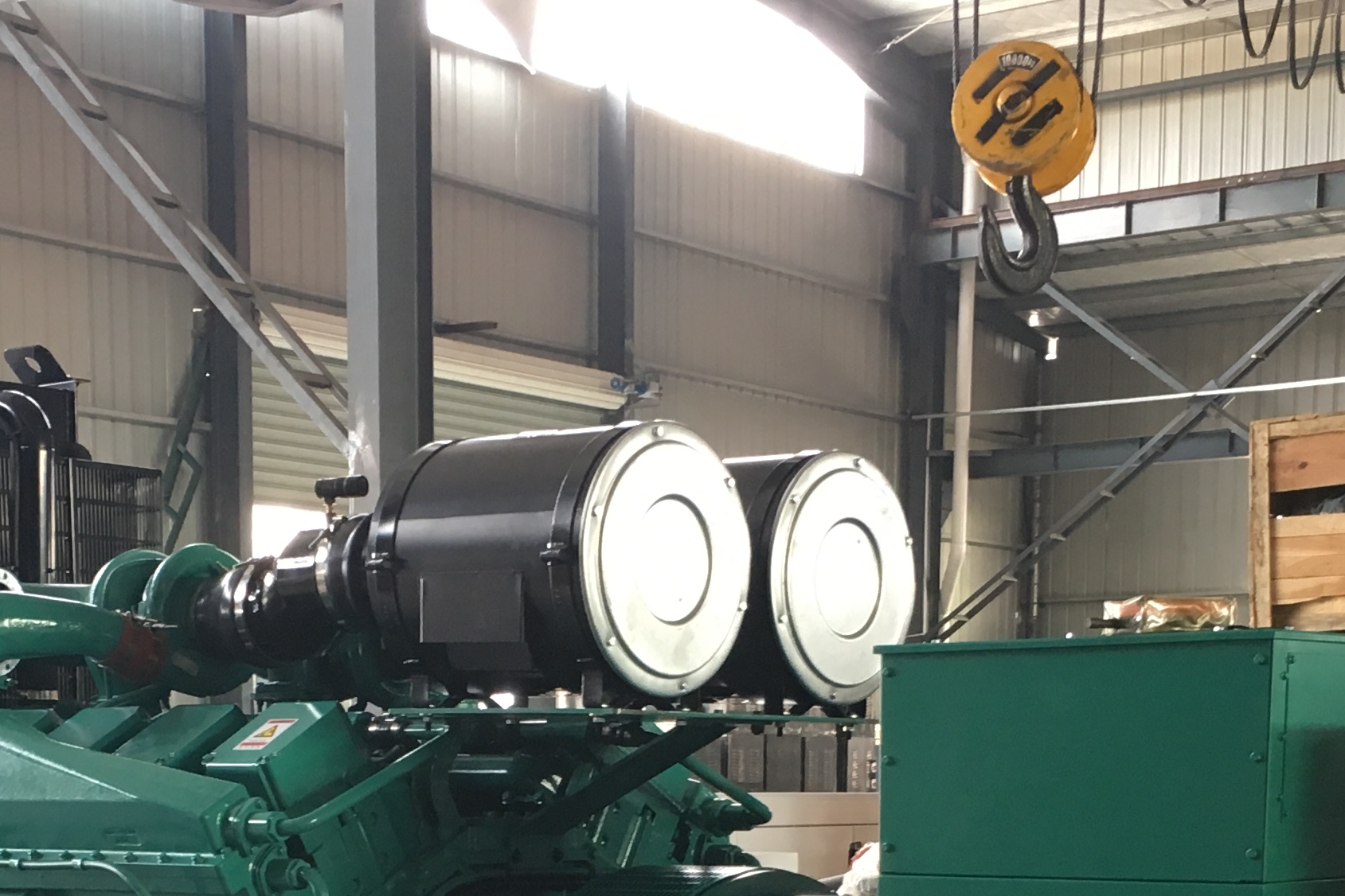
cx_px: 558
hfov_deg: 28.0
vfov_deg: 17.9
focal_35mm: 72
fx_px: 2690
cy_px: 1101
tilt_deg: -5.7
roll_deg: +0.5
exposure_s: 1/33
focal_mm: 4.15
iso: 100
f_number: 2.2
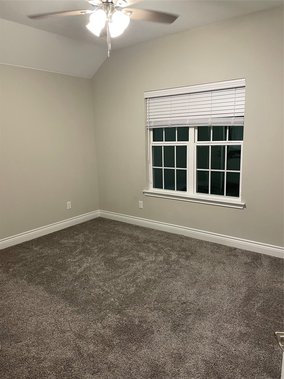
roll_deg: +2.3
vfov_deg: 67.3
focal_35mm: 26
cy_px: 190
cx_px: 142
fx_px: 284
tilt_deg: -11.3
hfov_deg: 53.1
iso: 250
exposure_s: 1/60
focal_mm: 4.2
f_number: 1.6
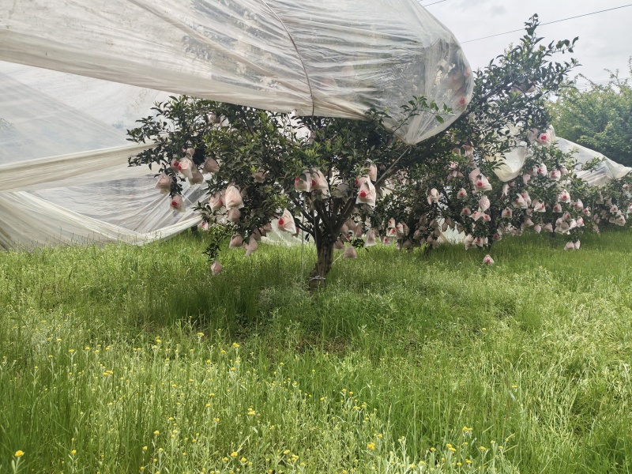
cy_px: 237
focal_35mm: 27
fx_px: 493
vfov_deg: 51.4
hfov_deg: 65.3
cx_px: 316
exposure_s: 1/50
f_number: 1.9
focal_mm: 5.52
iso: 50
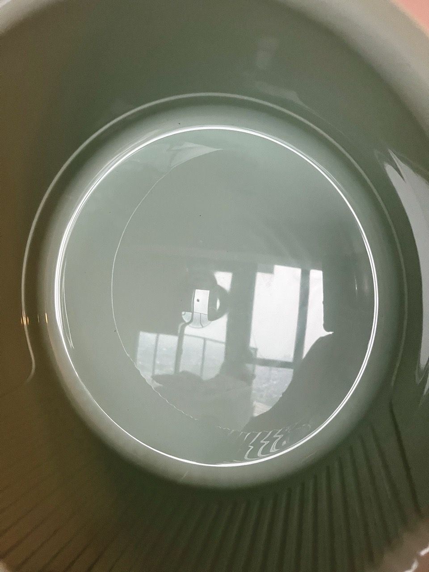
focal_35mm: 26
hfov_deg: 53.1
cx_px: 214
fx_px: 430
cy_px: 286
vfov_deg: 67.3
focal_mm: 5.1
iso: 400
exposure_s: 1/33
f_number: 1.6
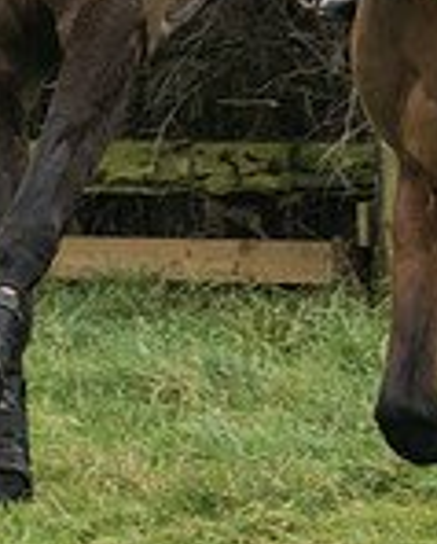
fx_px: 8171
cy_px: -335
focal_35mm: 507
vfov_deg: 3.8
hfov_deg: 3.1
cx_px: 89
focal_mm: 70
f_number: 2.8
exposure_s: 1/1000
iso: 400
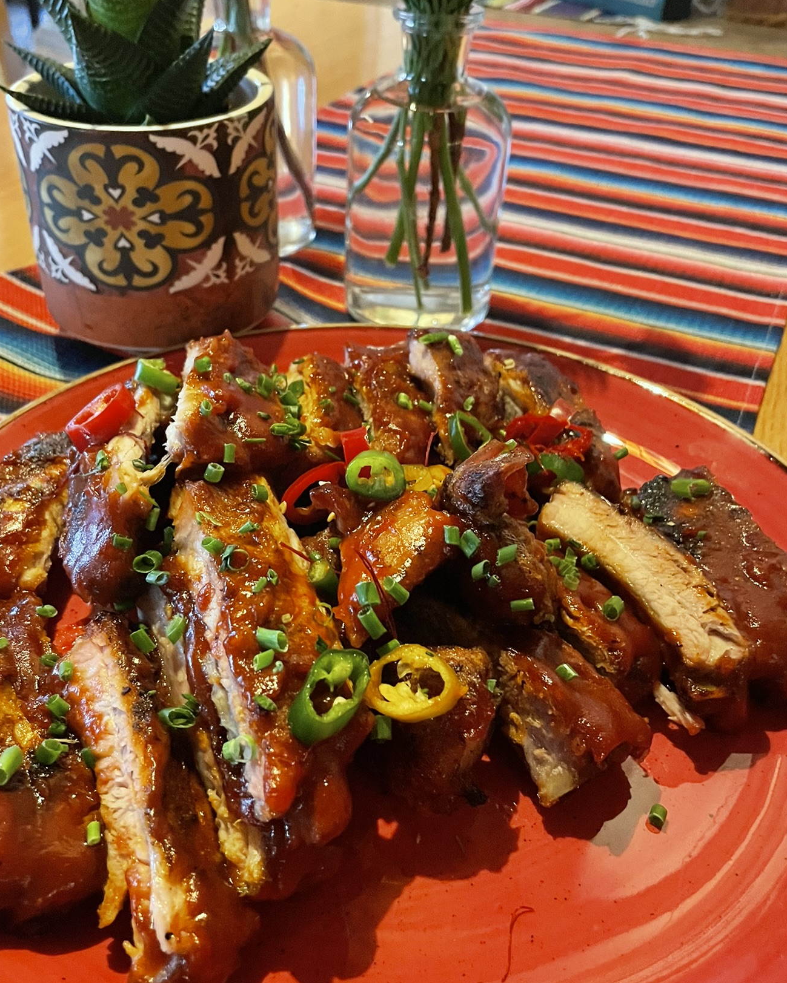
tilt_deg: -36.9
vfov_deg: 55.6
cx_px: 353
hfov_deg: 45.7
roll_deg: -1.2
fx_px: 932
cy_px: 467
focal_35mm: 32
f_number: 1.6
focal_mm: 4.2
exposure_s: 1/25
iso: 800
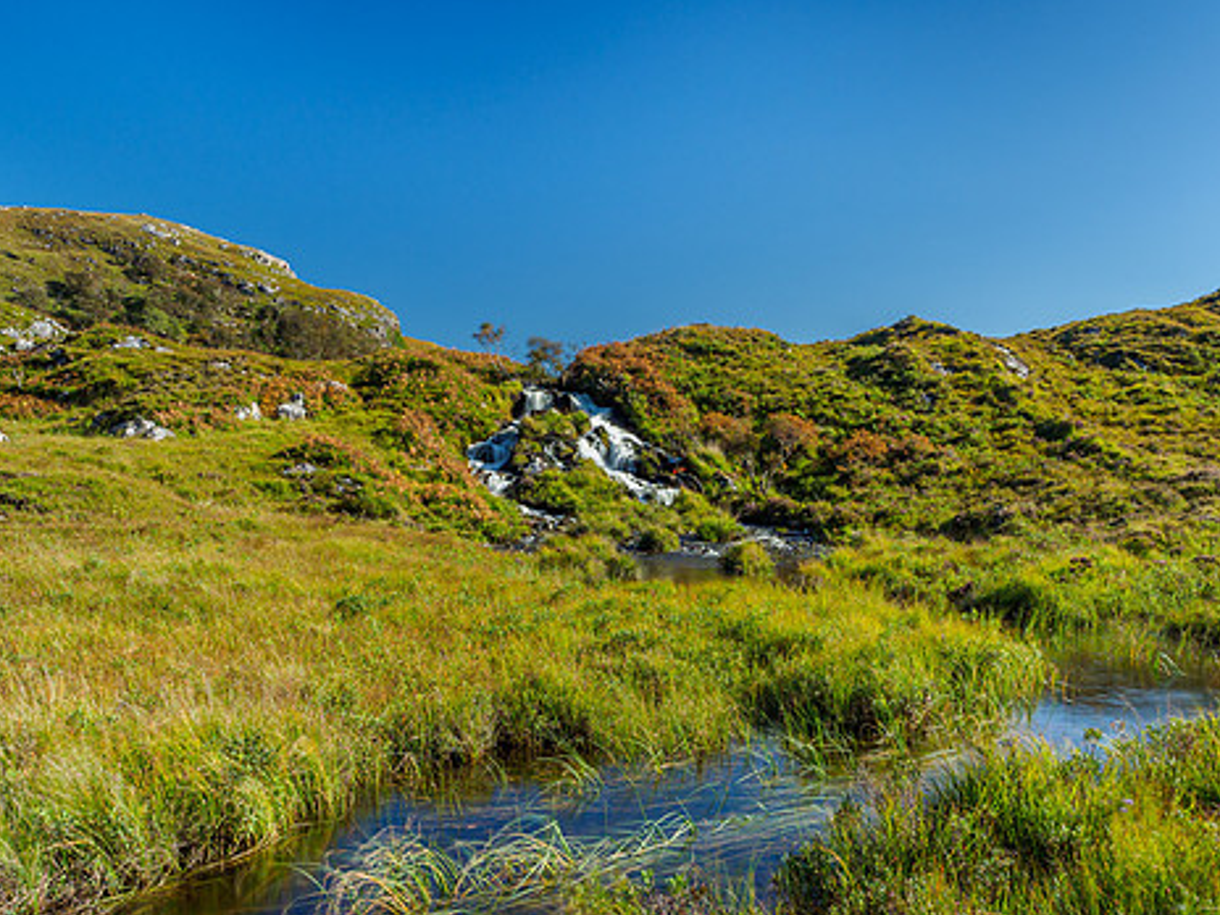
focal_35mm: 30
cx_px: 668
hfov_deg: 59.9
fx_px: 1057
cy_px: 564
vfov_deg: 46.4
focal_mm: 12
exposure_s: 1.3
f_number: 7.1
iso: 200
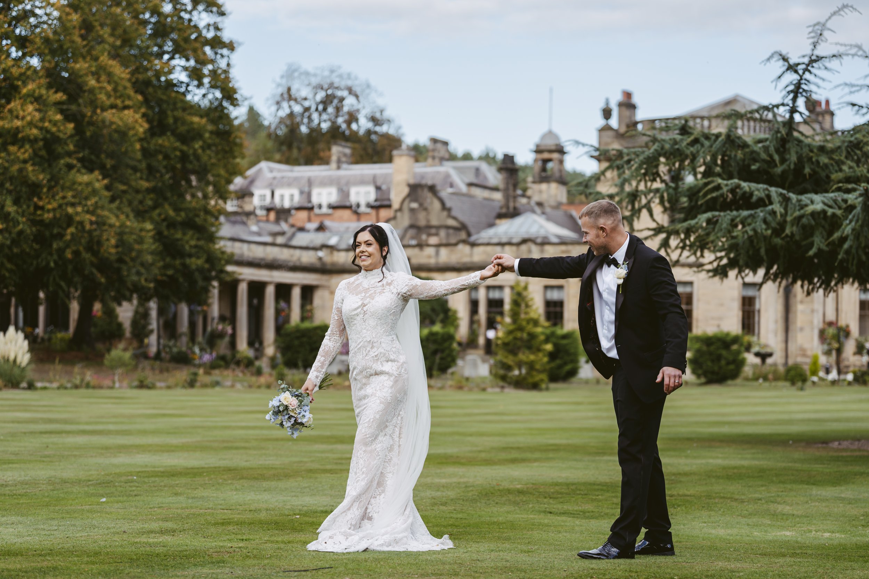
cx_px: 450
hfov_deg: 24.4
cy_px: 283
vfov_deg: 16.4
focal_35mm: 83
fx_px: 2012
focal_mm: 80
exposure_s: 1/1000
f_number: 2.8
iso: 100
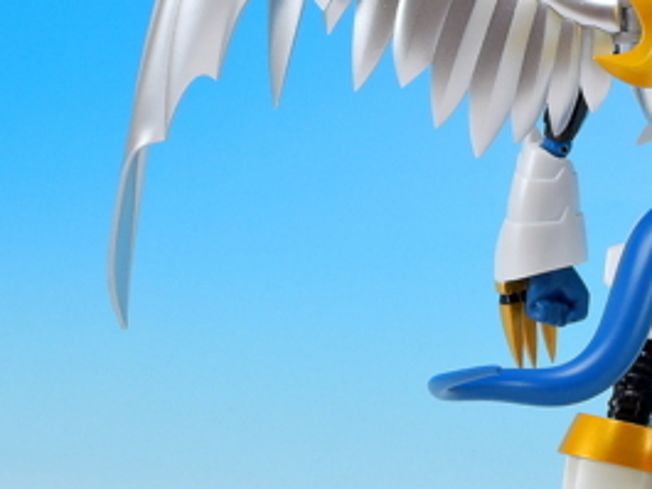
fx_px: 2129
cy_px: 211
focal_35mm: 113
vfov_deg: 13.1
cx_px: 657
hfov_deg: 17.0
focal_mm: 10.7
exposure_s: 1/1.3
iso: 80
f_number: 8
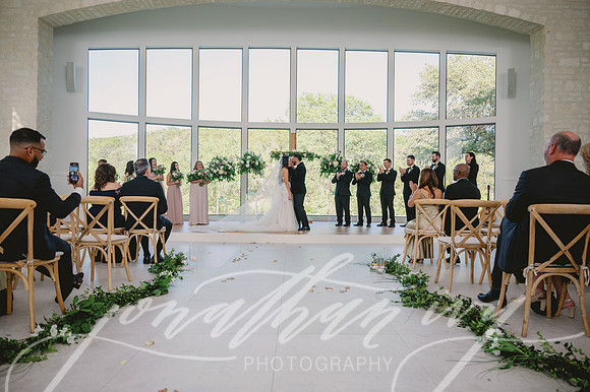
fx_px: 393
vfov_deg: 53.1
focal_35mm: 24
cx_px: 295
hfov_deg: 73.8
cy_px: 196
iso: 125
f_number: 2.8
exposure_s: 1/200
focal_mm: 24
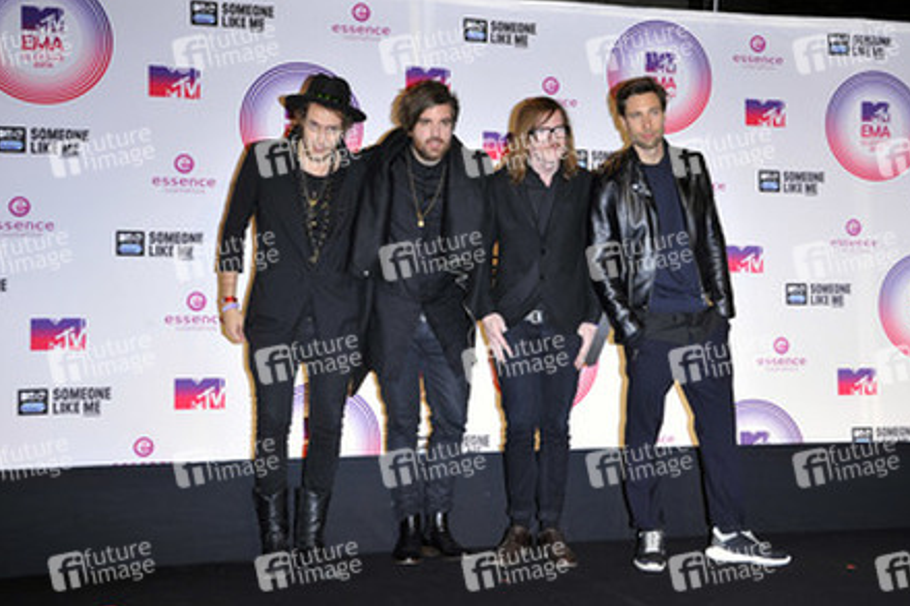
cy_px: 308
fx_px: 1162
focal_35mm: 46
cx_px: 459
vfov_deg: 29.2
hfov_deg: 42.8
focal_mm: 45
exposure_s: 1/250
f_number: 7.1
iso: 800
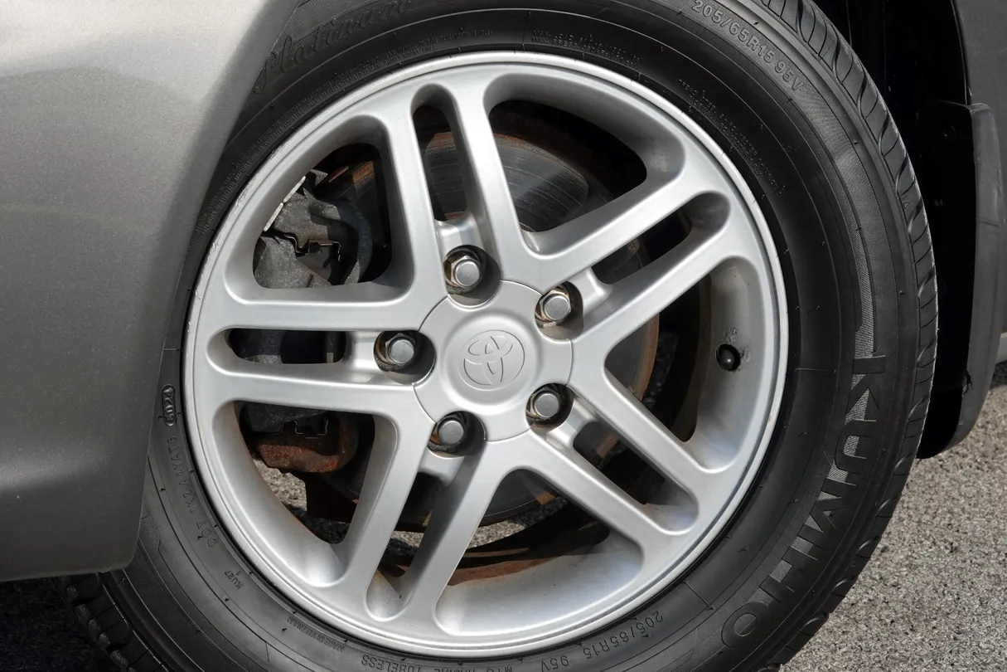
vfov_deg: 6.2
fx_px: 6181
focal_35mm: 221
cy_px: 336
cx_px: 504
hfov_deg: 9.3
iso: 100
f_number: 7.1
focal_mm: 81.1
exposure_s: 1/250
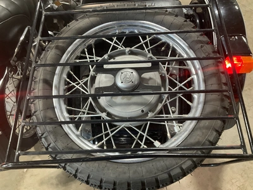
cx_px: 126
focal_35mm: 29
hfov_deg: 61.7
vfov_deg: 48.2
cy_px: 95
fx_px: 212
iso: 250
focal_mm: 3
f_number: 1.8
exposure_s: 1/60
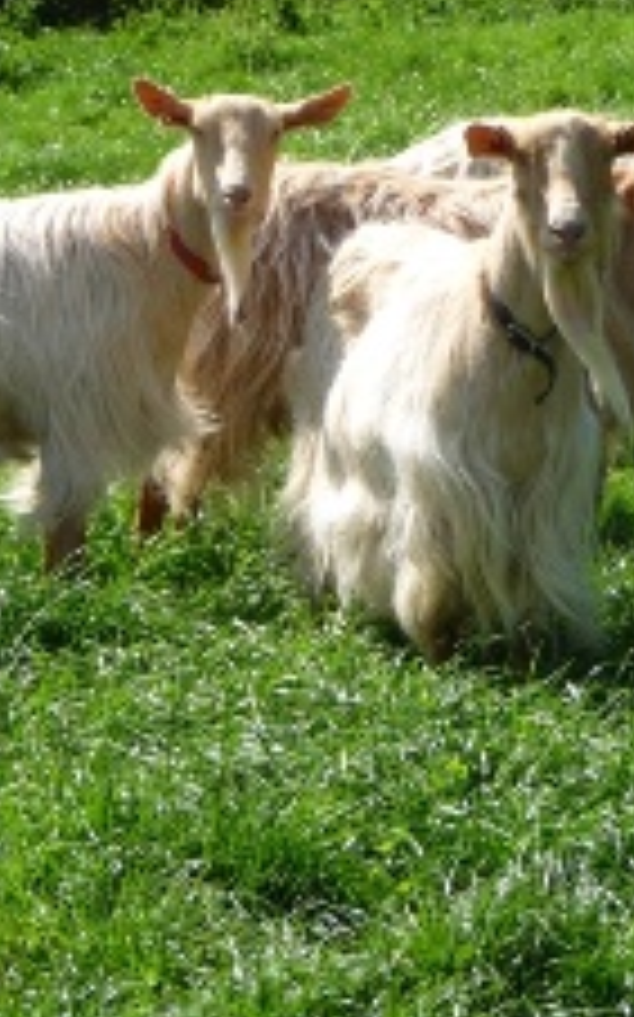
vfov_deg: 10.4
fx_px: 5592
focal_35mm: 202
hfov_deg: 6.5
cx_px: 58
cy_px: 356
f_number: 4.7
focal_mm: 16.3
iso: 100
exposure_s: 1/320
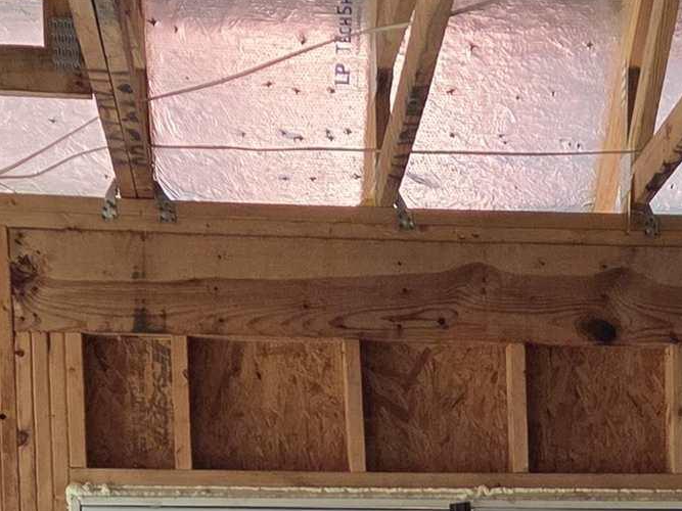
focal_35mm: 106
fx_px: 2088
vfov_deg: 12.7
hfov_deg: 18.2
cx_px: 621
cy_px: 910
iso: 160
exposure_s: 1/180
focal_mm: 5.4
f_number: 1.8
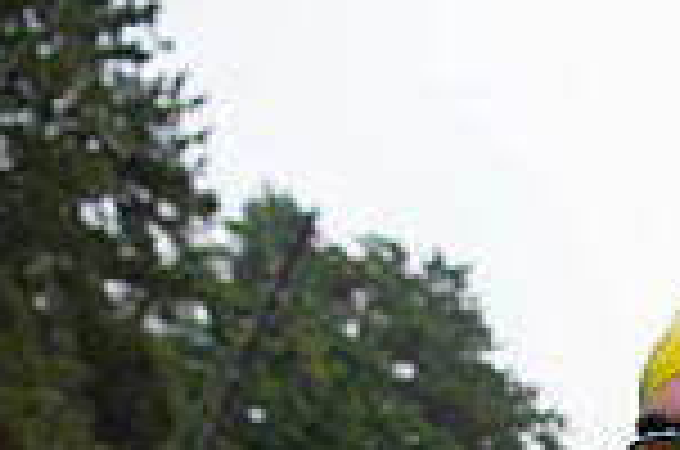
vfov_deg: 12.1
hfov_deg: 17.3
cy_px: 790
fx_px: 1960
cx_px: 1076
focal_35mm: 104
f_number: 4
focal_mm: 27
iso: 500
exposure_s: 1/640
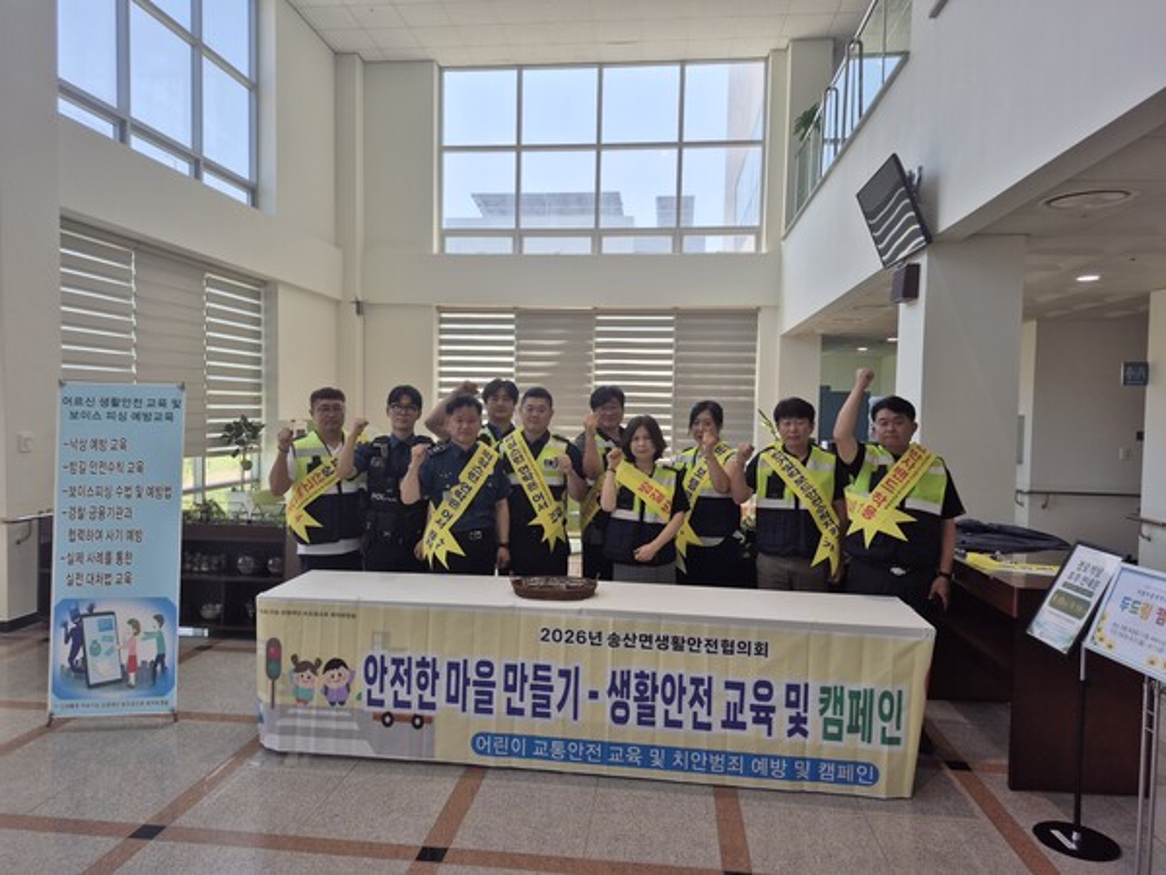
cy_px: 438
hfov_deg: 73.9
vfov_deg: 58.9
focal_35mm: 23
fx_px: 775
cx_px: 583
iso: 25
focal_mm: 5.4
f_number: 1.8
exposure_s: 1/520
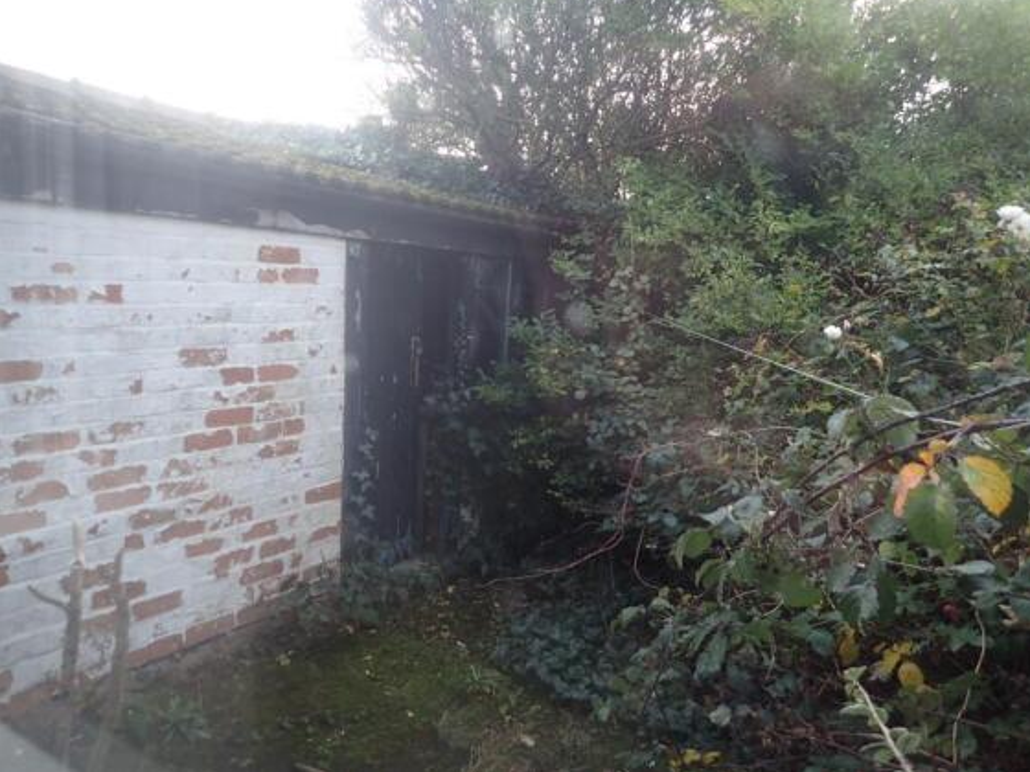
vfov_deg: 53.1
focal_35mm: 26
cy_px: 376
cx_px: 503
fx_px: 774
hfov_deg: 67.3
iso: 100
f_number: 2
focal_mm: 4.5
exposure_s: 1/60
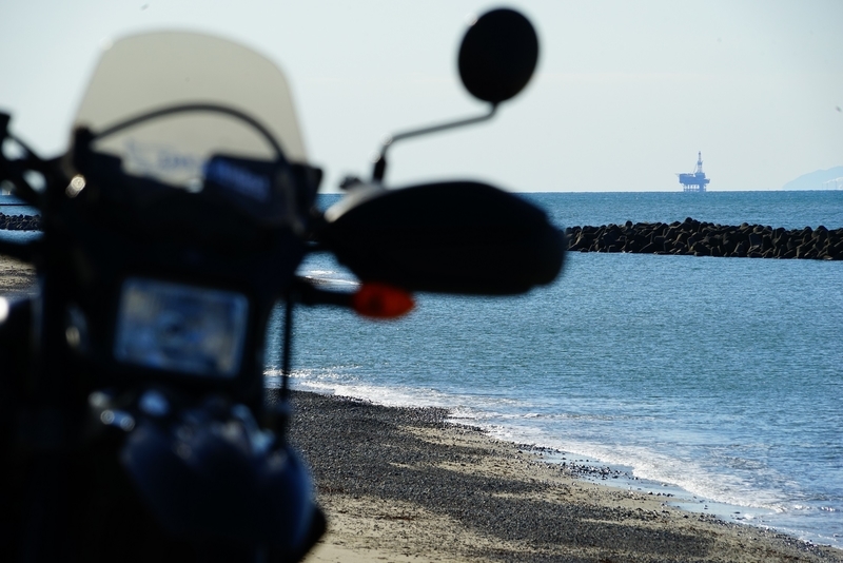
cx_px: 422
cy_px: 282
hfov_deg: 8.6
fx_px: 5622
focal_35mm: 240
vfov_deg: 5.7
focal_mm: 240
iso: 320
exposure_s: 1/350
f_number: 16
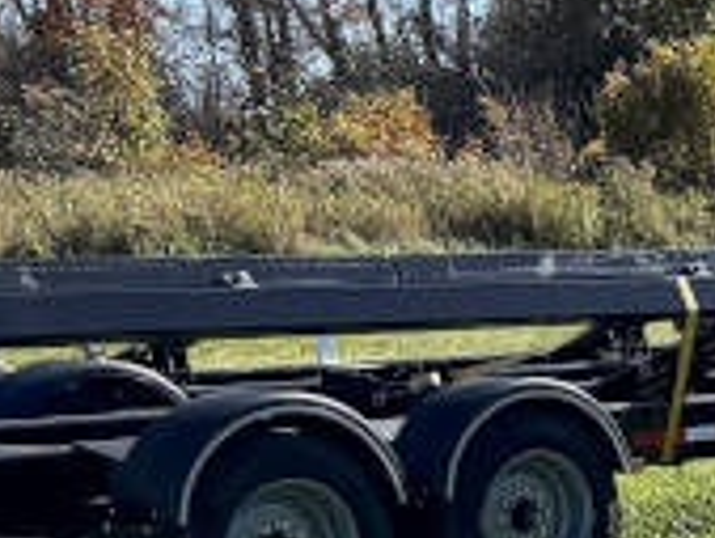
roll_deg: -0.1
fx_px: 2542
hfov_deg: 12.7
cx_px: 1680
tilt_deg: -8.3
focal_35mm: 123
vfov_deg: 11.9
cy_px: 593
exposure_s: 1/3311
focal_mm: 5.96
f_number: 1.6
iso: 50
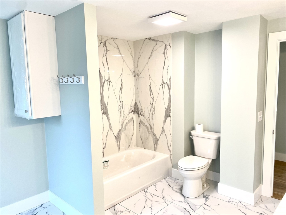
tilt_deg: -5.0
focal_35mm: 26
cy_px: 108
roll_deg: +1.0
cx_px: 143
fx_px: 215
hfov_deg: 67.3
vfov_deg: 53.1
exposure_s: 1/120
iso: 125
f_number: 1.8
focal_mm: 4.25
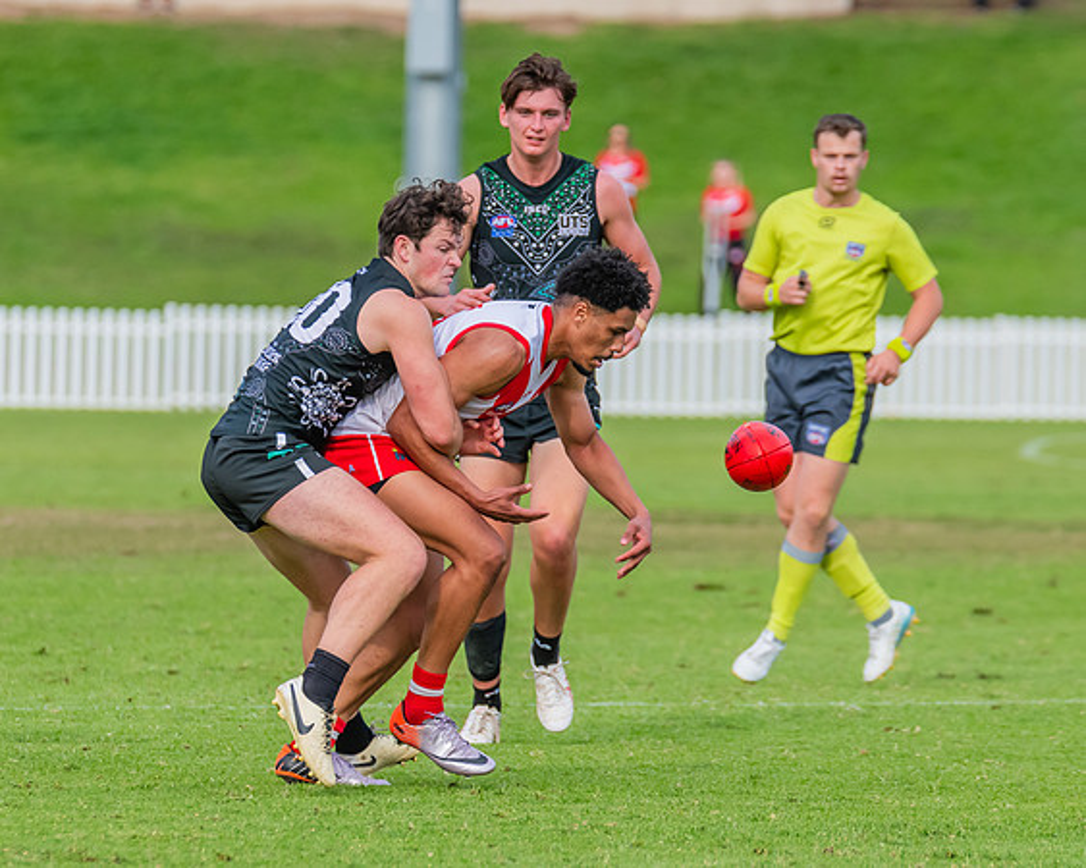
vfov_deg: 3.0
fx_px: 16745
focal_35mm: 521
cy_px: 418
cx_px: 441
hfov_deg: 3.7
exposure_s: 1/1600
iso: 800
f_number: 6.3
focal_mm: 310
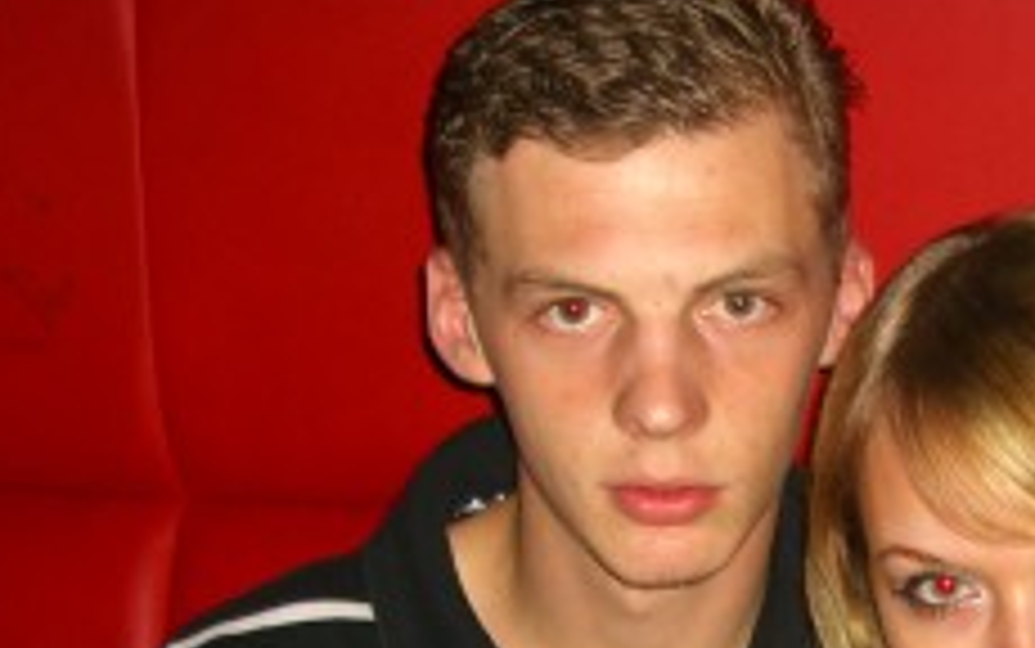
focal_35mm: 105
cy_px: 774
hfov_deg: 19.5
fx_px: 2963
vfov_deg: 12.2
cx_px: 891
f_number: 2.8
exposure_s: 1/60
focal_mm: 7.9
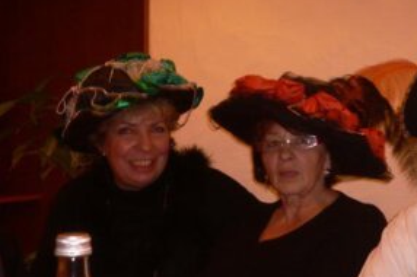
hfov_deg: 38.5
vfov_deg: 26.4
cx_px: 280
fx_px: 590
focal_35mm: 51
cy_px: 155
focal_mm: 5.8
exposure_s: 1/8
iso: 100
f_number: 2.8
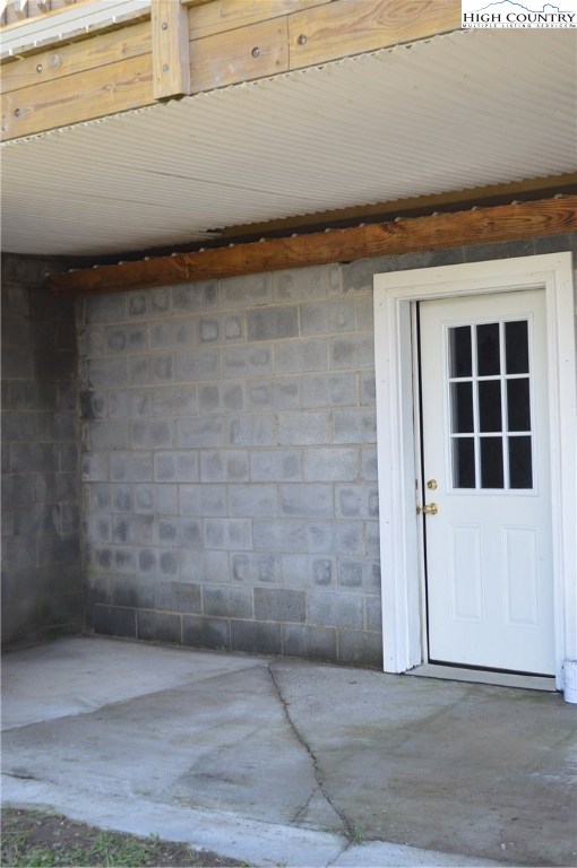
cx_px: 288
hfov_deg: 25.7
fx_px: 1266
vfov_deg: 37.9
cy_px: 434
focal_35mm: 52
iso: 200
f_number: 5.6
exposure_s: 1/125
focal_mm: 35
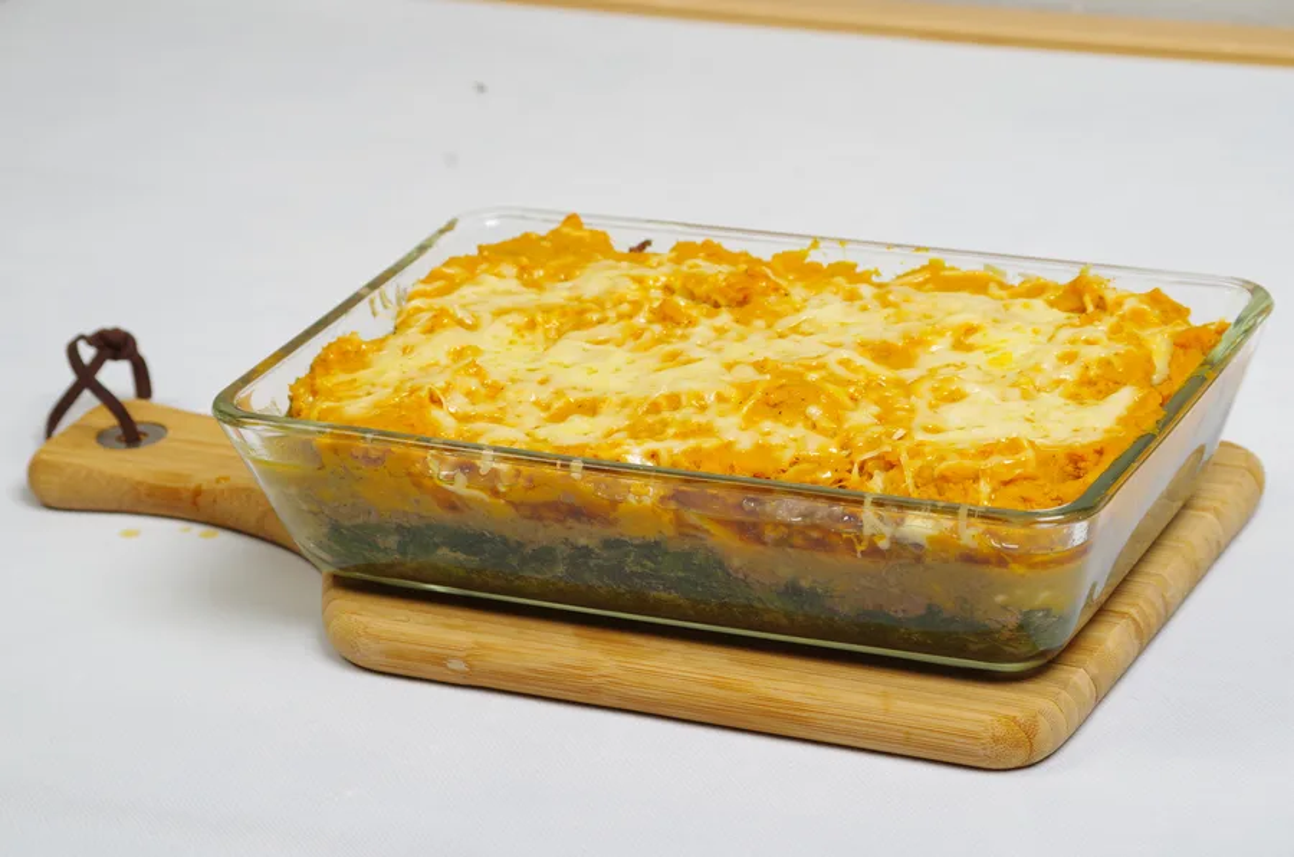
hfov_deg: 20.1
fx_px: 3659
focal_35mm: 102
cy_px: 428
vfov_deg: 13.4
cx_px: 647
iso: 100
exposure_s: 1/125
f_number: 8
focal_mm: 67.5
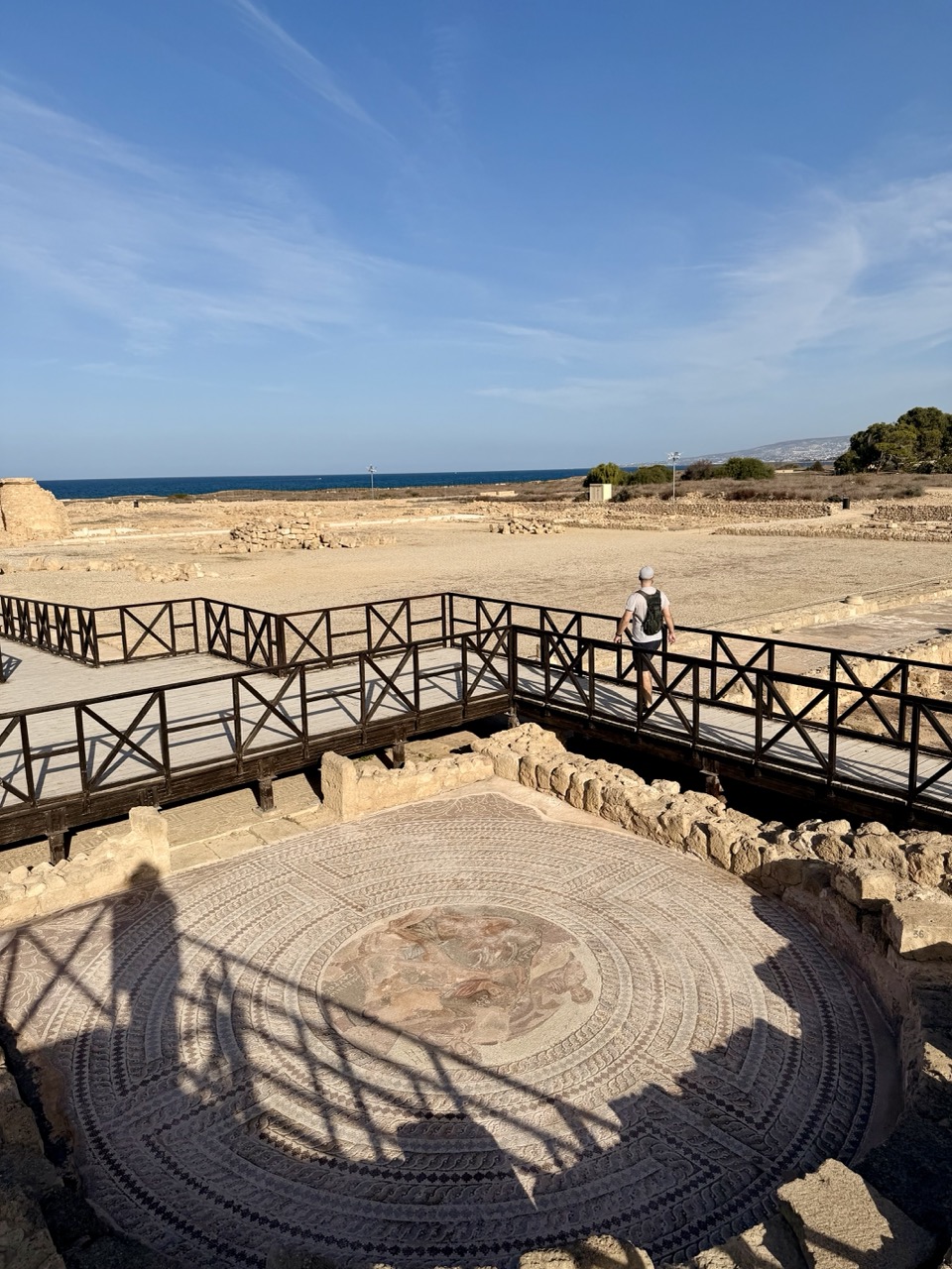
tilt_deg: -10.2
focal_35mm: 24
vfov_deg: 71.6
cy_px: 634
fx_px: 880
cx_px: 476
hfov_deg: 56.8
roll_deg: +0.9
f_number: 1.78
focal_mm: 6.76
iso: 80
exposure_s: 1/10309
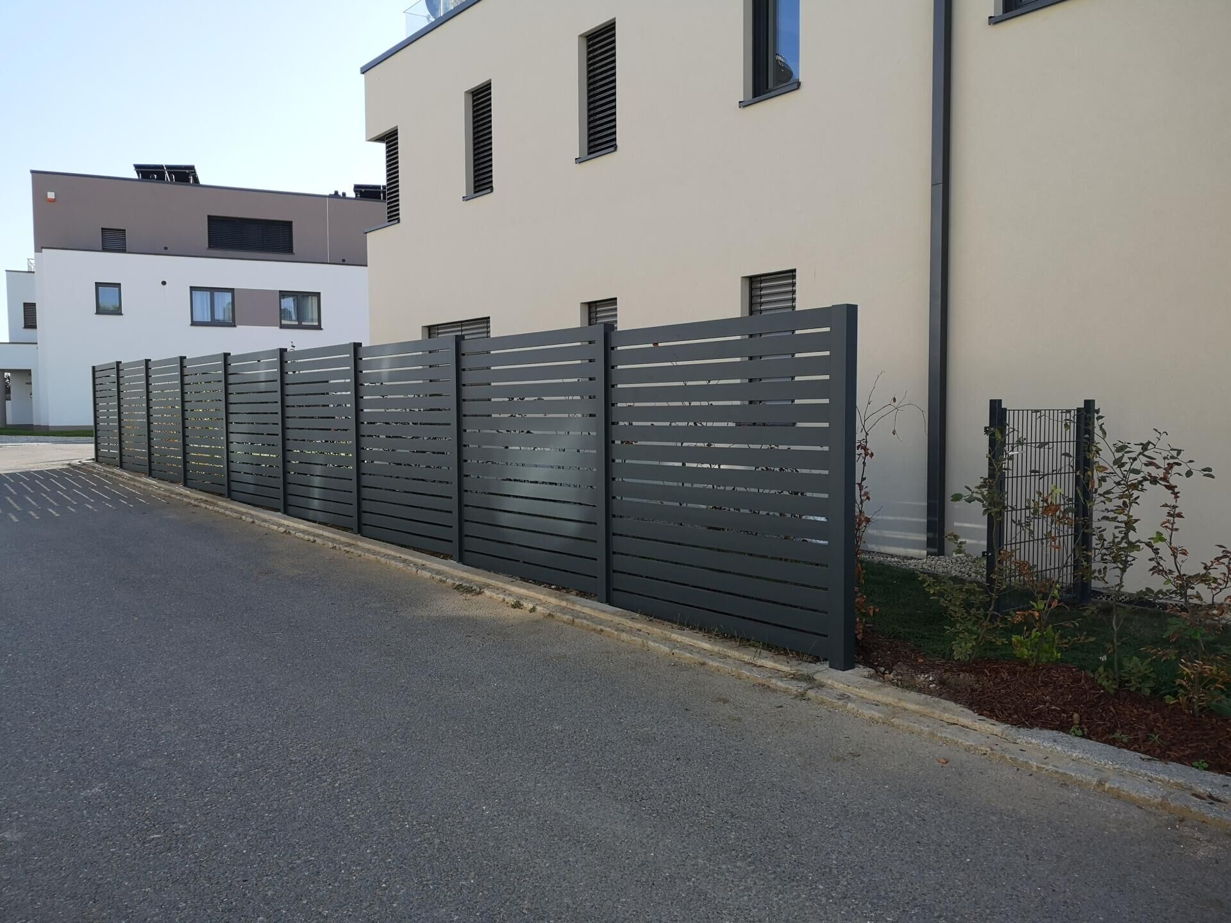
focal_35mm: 27
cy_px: 462
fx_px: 960
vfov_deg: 51.4
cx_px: 616
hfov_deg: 65.3
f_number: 1.8
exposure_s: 1/1065
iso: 50
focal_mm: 5.58
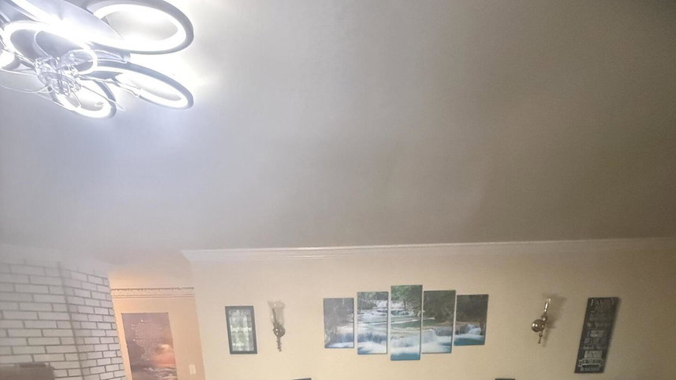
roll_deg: +1.1
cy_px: 447
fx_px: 376
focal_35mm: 21
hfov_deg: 83.8
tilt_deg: -18.6
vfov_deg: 39.8
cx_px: 345
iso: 1250
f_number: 2.2
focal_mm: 2.22
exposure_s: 1/60
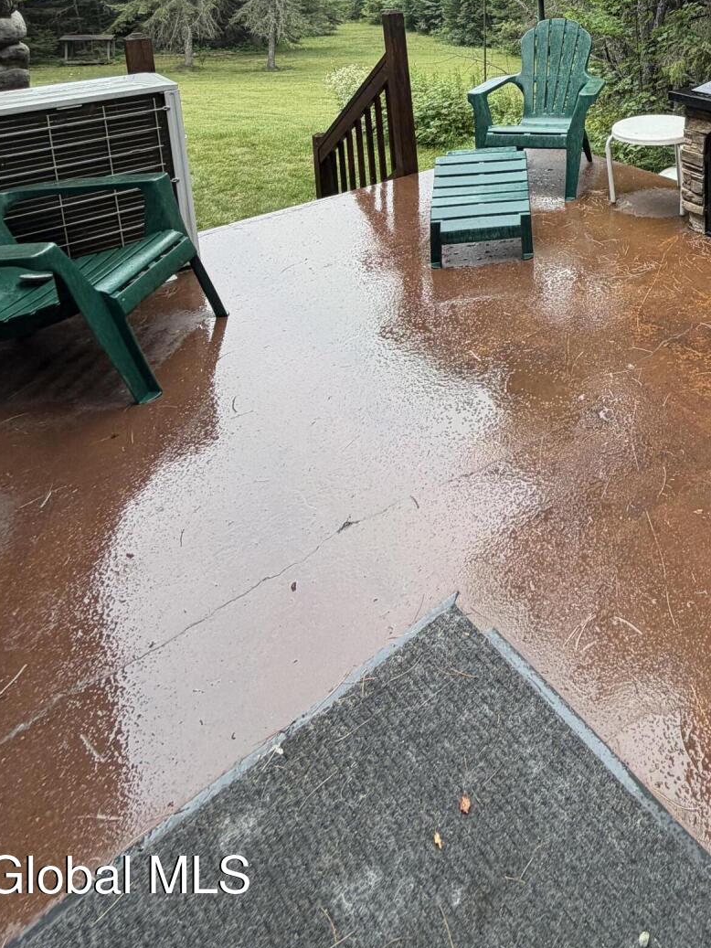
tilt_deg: -8.9
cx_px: 665
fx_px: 739
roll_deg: +0.1
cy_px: 45
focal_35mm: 27
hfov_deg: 45.5
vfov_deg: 54.2
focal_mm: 2.22
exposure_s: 1/244
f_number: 2.2
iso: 40
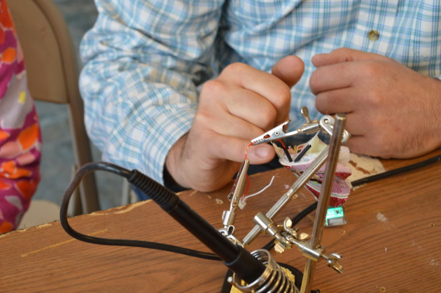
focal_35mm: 82
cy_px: 146
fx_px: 1010
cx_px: 220
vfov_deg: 16.5
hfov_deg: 24.6
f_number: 5.6
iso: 400
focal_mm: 55
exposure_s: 1/40
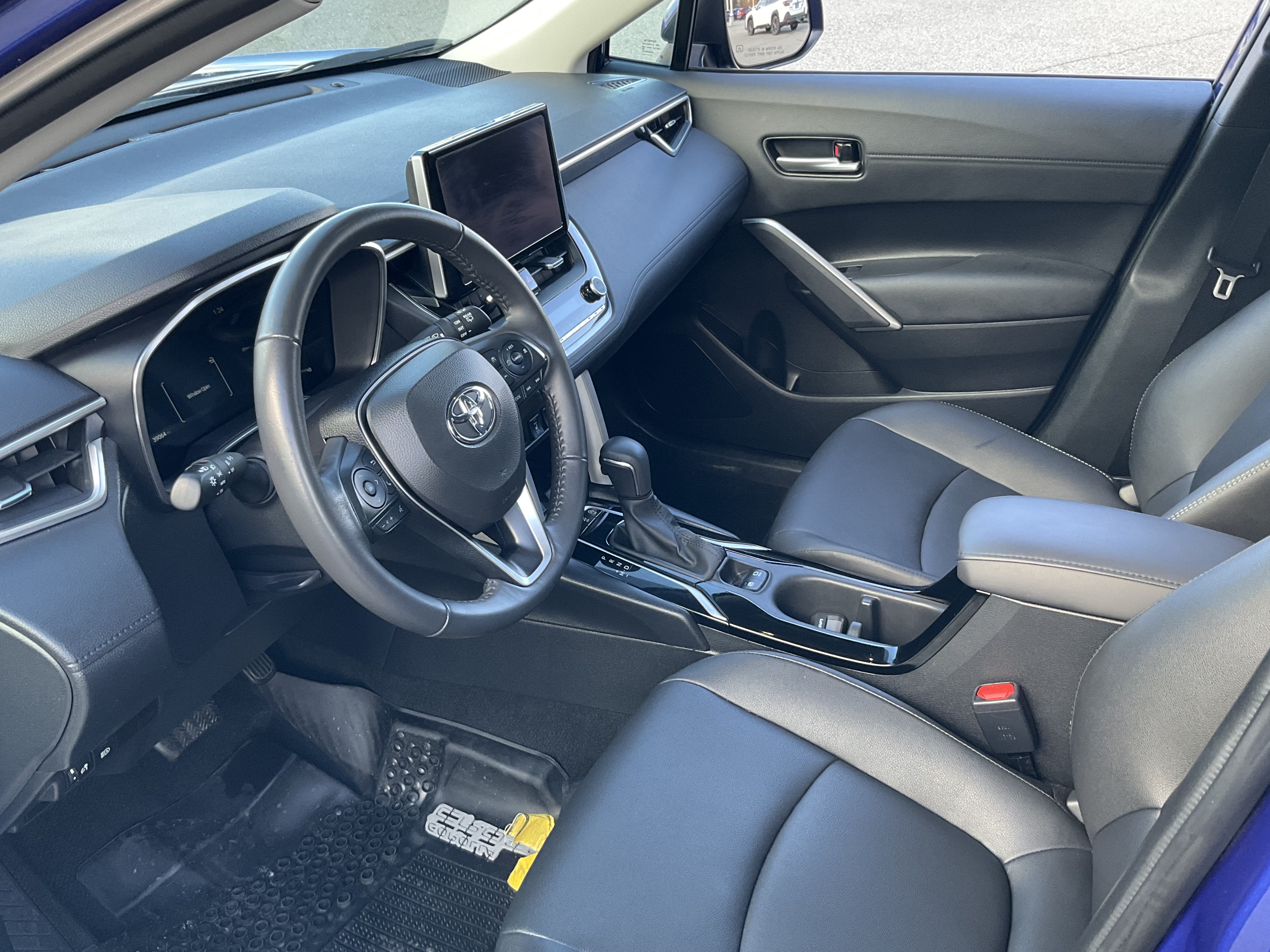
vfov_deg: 44.2
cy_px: 478
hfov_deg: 56.8
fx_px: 1174
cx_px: 660
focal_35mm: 32
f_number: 1.8
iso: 64
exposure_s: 1/94
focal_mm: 3
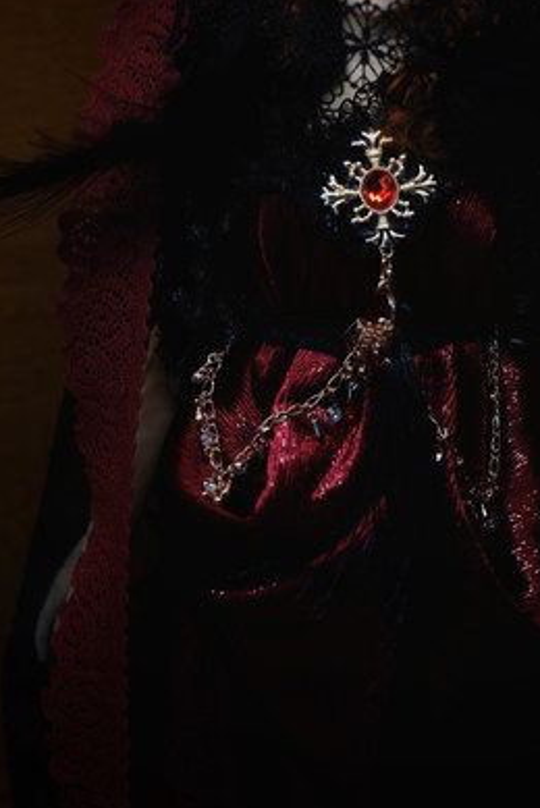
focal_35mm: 74
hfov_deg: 18.3
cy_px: 324
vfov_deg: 27.3
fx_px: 1662
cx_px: 425
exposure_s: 1/250
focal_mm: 30.1
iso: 160
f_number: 2.8
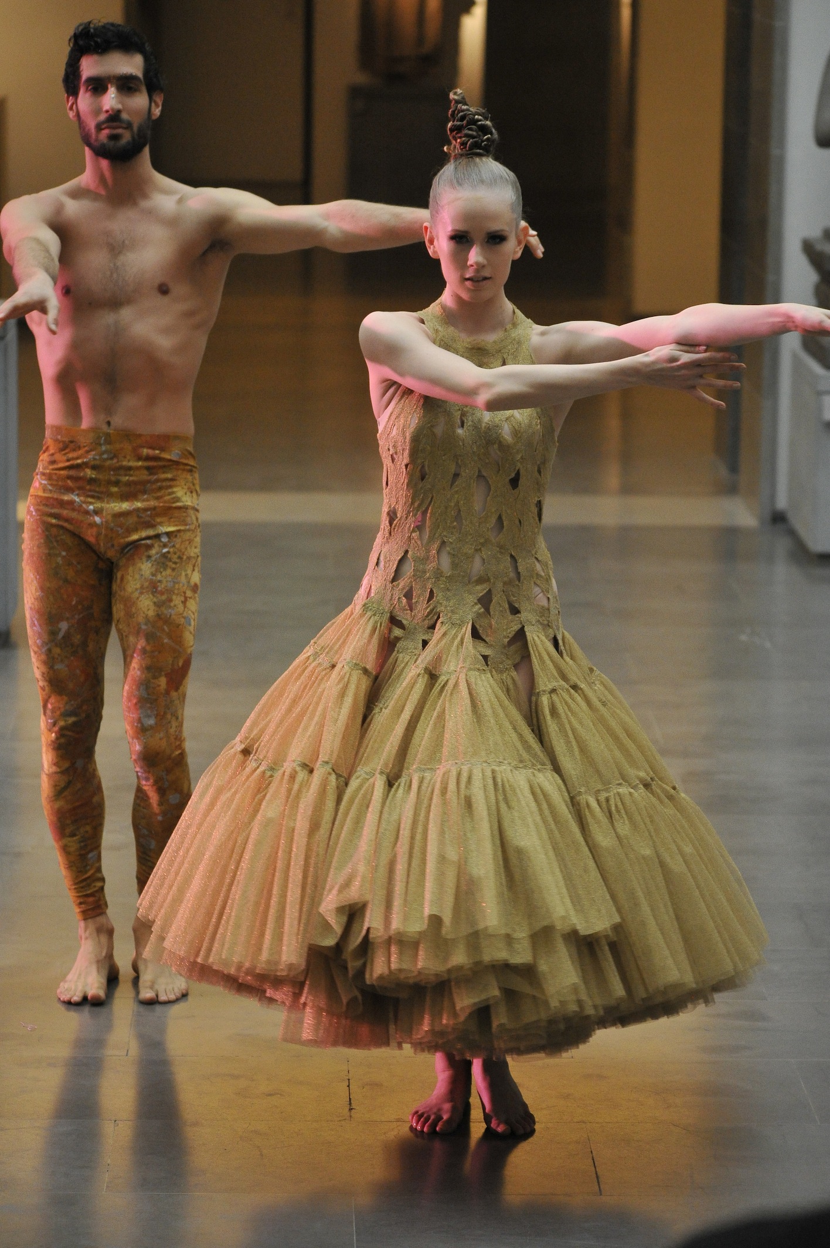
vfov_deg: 17.1
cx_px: 415
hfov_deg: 11.4
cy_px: 624
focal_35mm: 120
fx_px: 4155
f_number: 5.6
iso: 6400
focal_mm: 120
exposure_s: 1/250
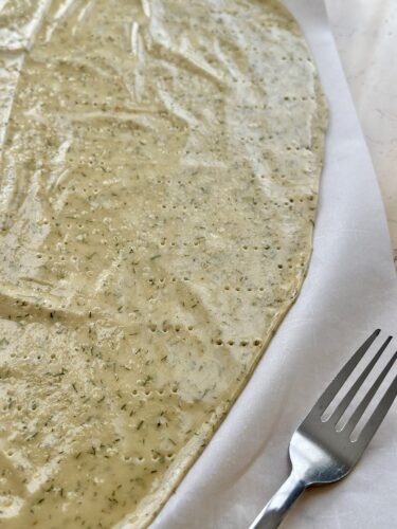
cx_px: 198
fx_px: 734
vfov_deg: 39.7
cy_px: 264
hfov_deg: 30.3
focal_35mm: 48
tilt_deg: -46.8
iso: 80
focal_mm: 6.86
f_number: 1.78
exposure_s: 1/349
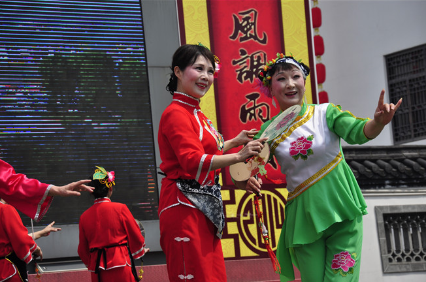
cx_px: 213
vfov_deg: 8.6
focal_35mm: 160
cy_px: 142
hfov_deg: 12.9
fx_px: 1884
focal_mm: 105
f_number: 8
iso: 200
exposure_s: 1/800
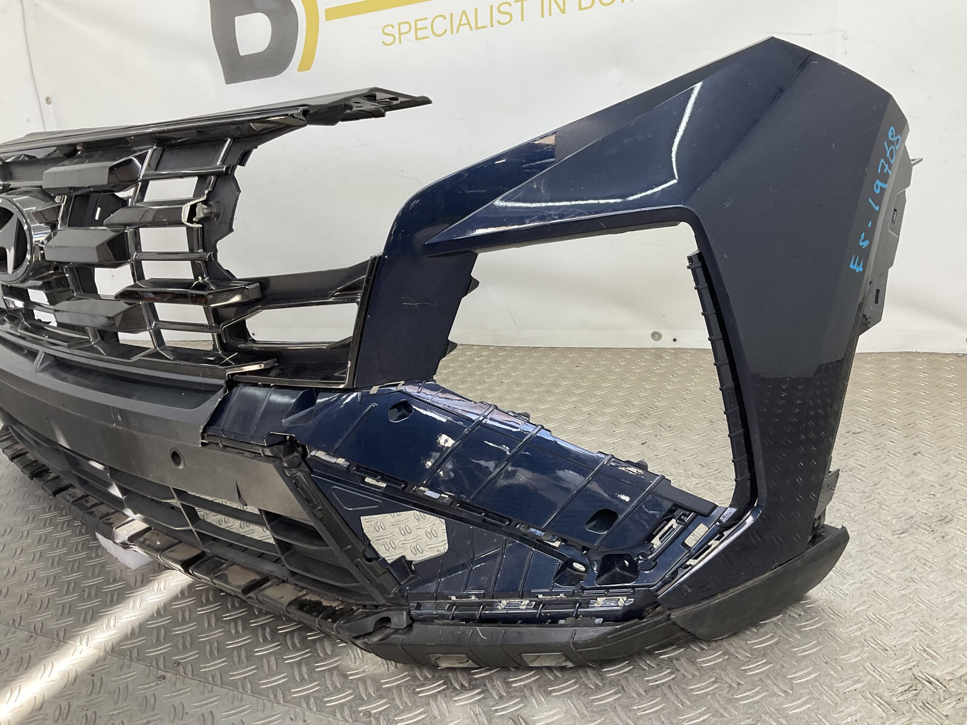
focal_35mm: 29
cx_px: 484
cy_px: 362
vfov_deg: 48.2
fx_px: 810
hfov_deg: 61.7
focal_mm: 3
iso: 25
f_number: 1.8
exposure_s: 1/120
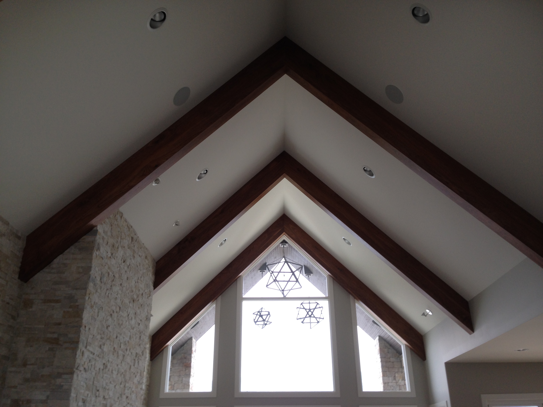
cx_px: 272
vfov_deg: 42.9
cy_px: 204
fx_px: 518
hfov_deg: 55.4
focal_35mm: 33
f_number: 2.4
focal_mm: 4.12
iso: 50
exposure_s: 1/40
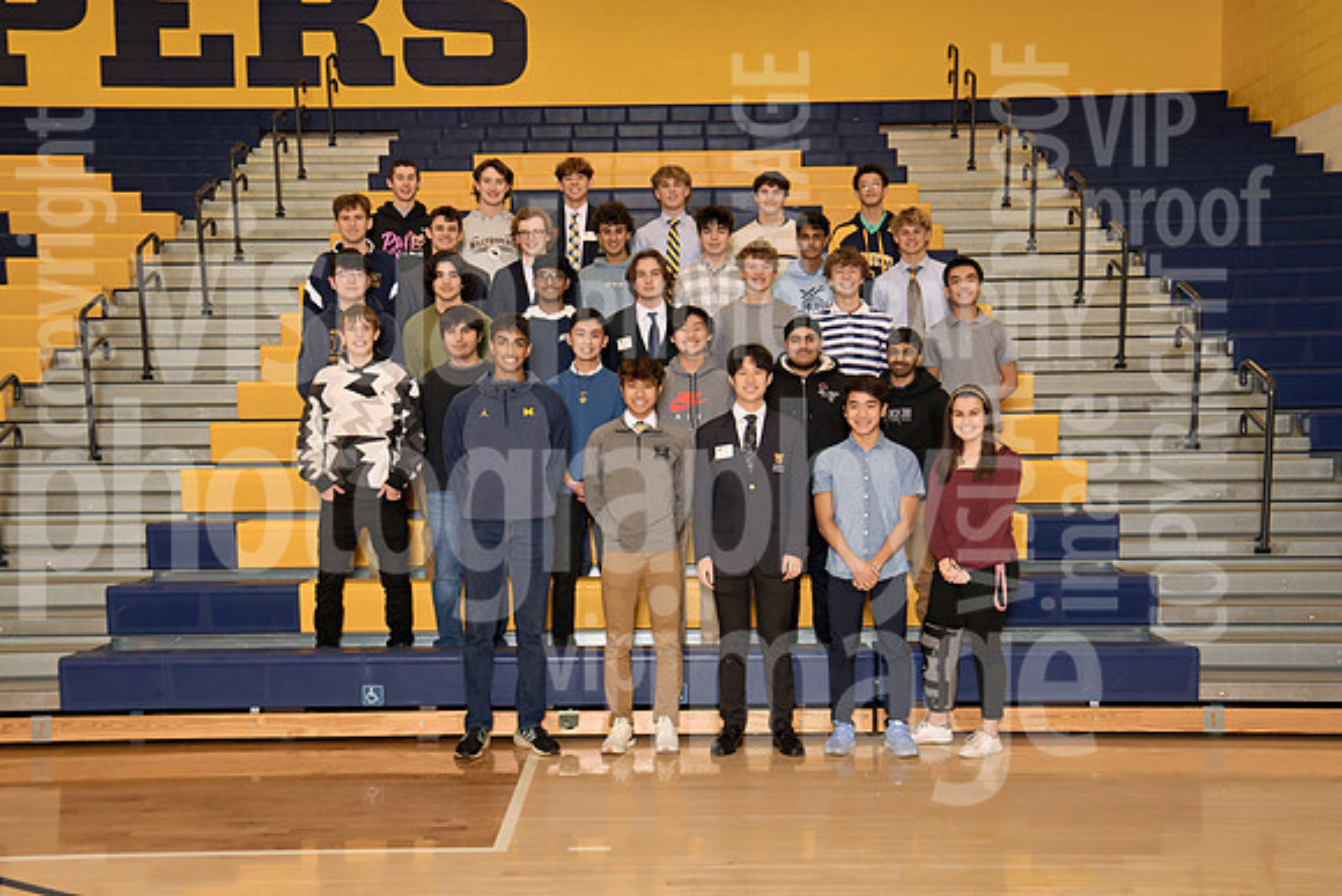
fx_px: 1641
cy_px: 448
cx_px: 671
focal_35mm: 44
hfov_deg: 44.5
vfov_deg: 30.5
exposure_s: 1/125
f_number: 11
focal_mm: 44
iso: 1000
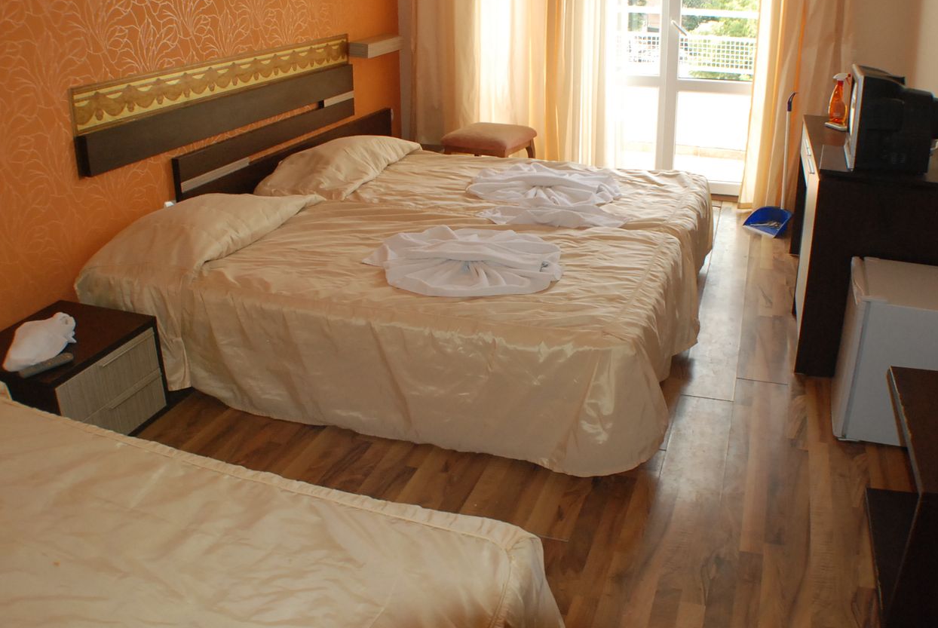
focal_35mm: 42
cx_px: 493
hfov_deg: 46.7
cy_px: 259
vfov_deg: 32.2
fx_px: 1085
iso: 1000
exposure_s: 1/200
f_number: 7.1
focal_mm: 23
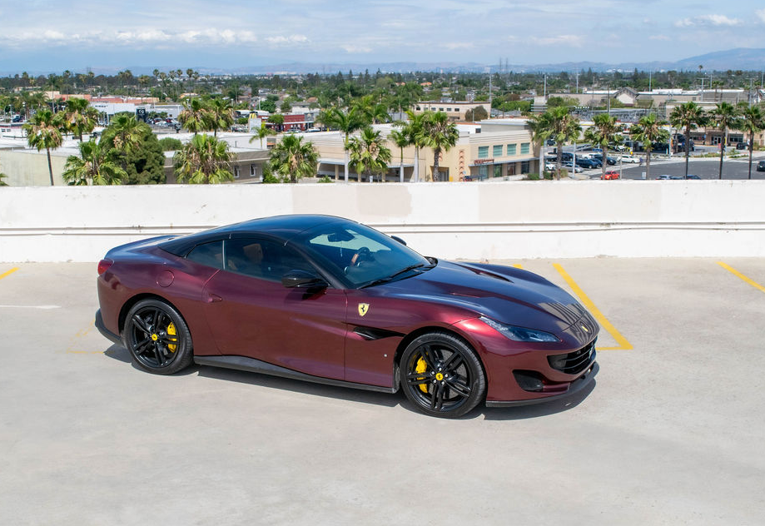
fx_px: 1030
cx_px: 355
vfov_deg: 28.7
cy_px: 267
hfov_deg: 40.7
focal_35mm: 48
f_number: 8
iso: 400
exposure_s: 1/2000
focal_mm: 27
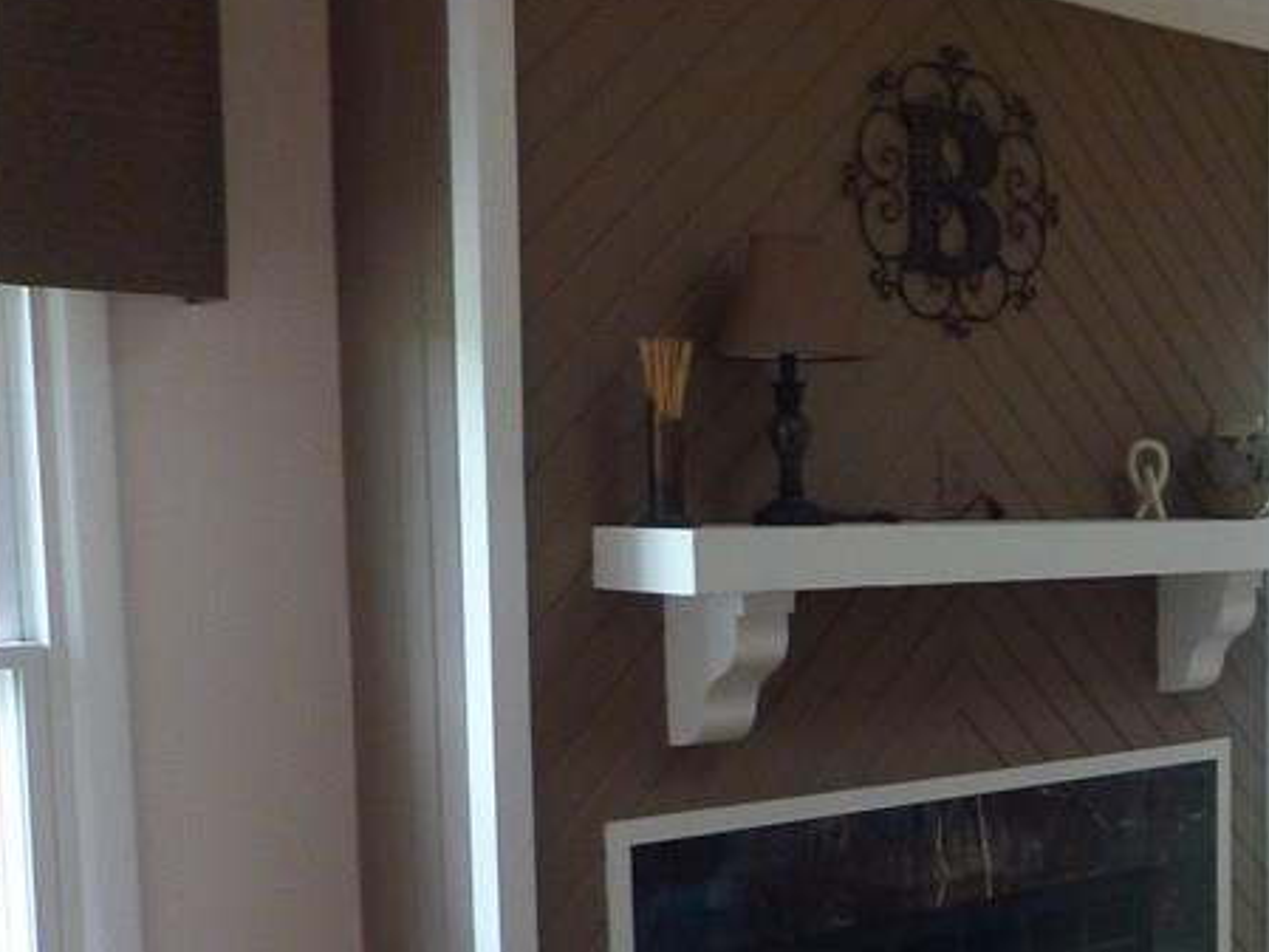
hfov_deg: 30.0
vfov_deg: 25.3
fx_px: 2090
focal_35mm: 57
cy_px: 749
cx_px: 1427
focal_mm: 4.1
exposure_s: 1/30
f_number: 3.3
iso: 250
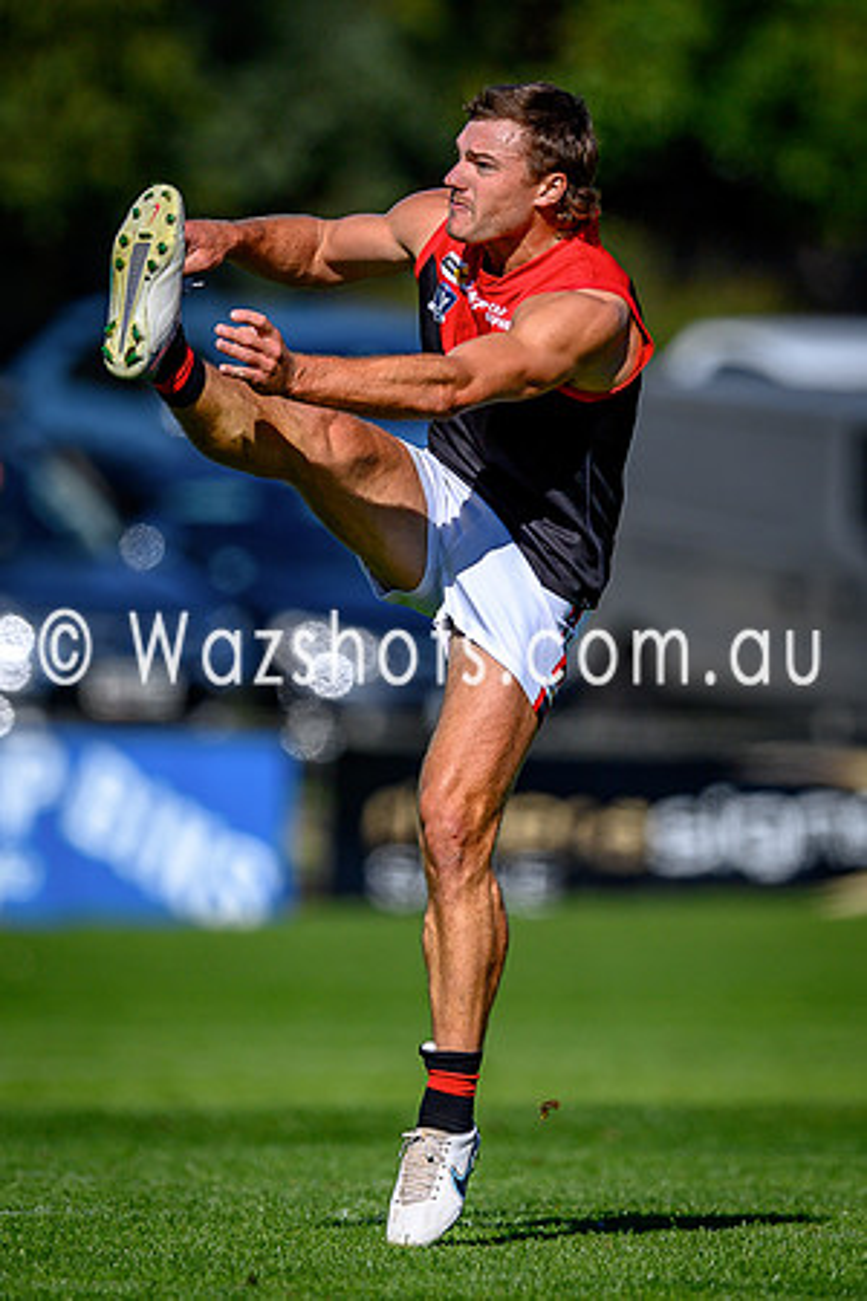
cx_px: 502
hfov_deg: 1.4
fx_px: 34303
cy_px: 528
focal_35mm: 950
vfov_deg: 2.2
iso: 125
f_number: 4
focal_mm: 500
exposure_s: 1/2500
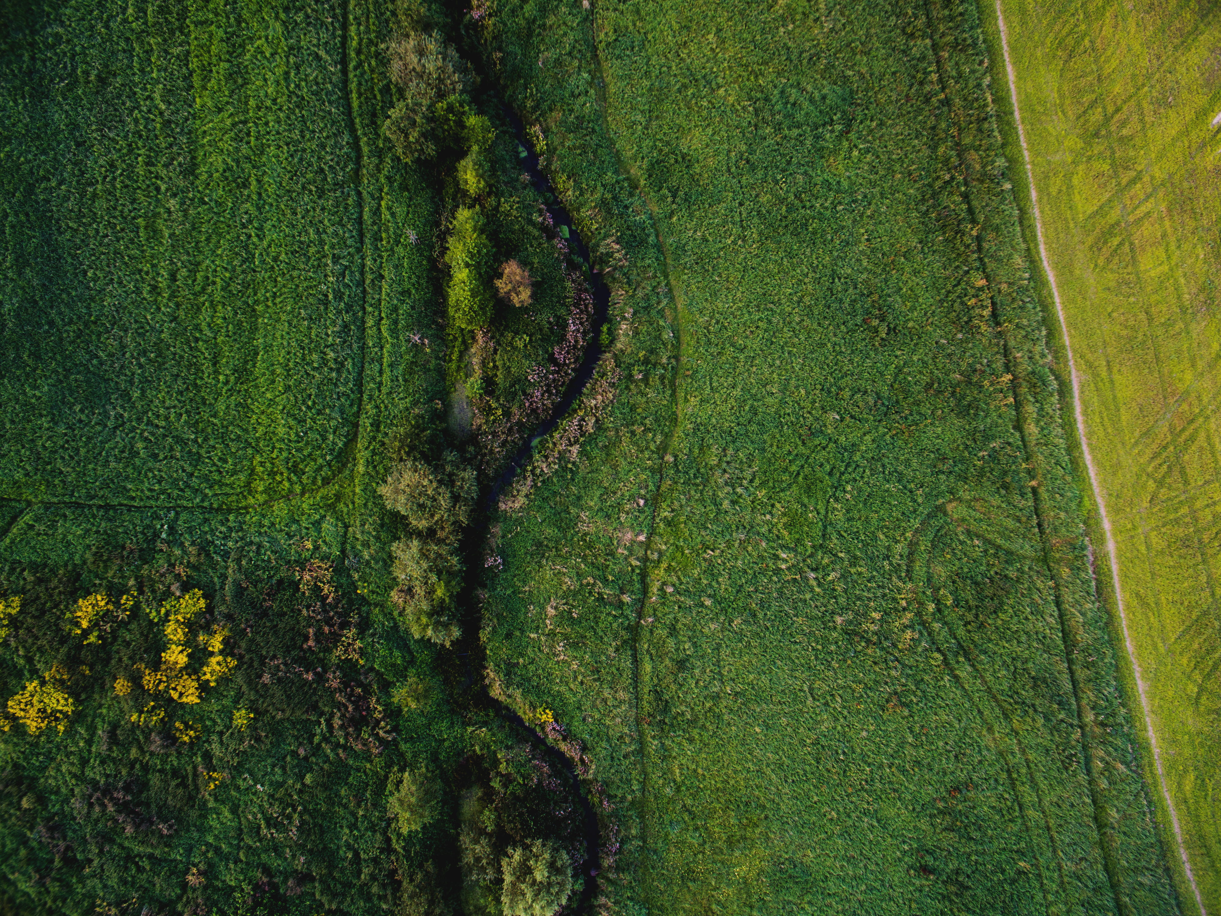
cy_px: 458
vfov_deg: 65.9
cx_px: 610
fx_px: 705
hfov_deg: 81.8
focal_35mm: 20
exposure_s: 1/30
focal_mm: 3.61
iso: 146
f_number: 2.8
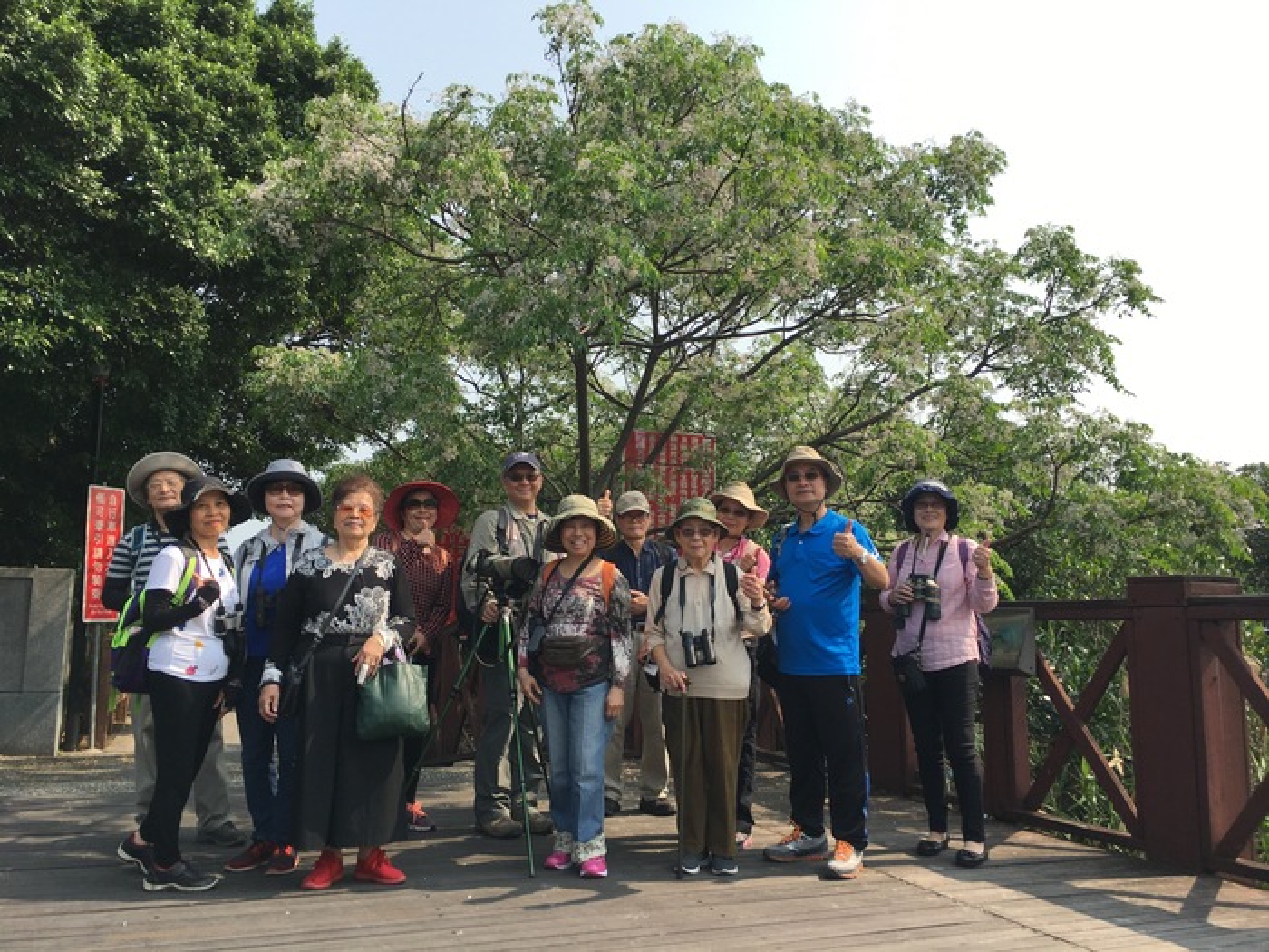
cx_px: 634
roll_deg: -0.2
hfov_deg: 61.7
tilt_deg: +9.8
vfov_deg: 48.2
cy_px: 476
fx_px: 1063
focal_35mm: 29
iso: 25
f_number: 2.2
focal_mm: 4.15
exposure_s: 1/962
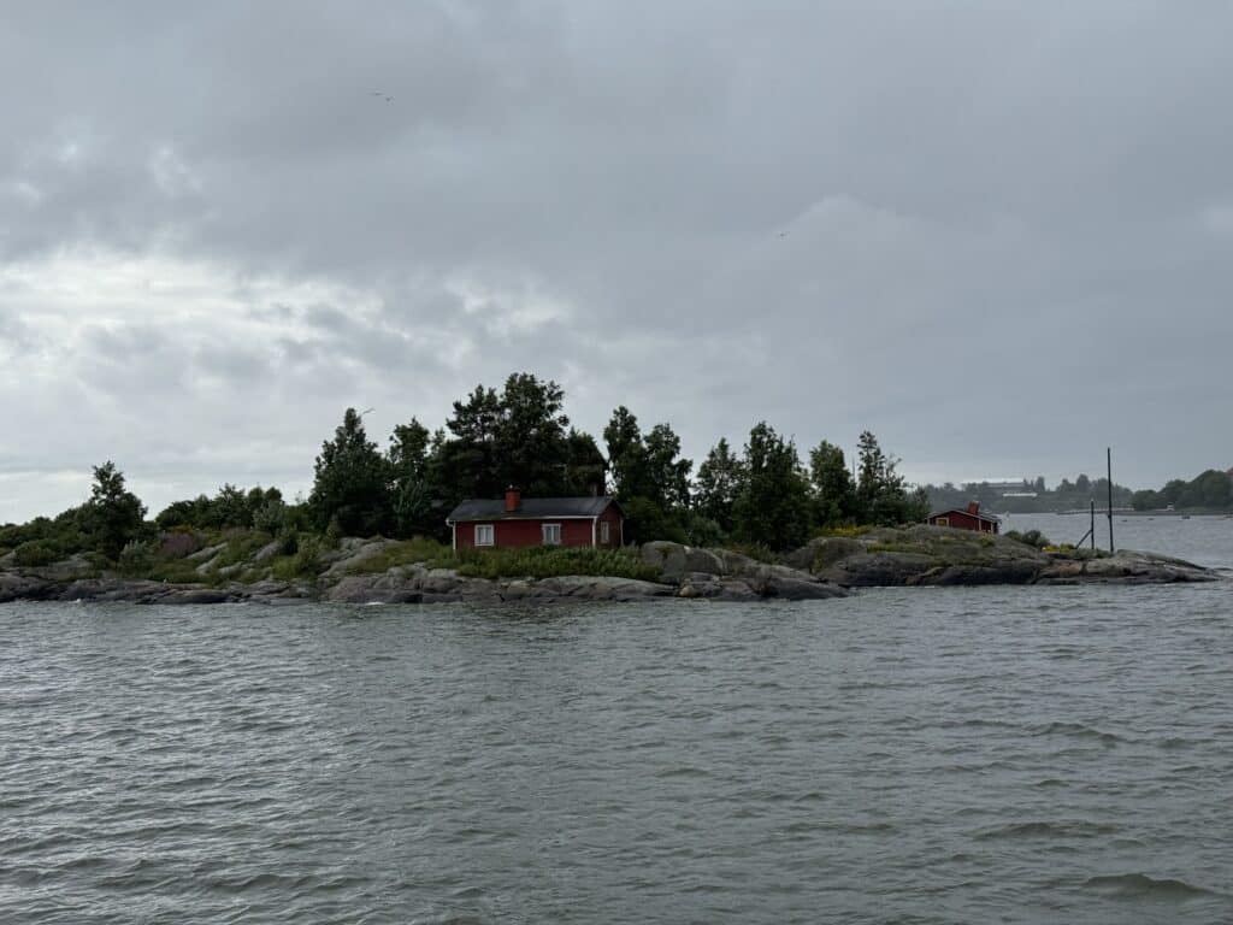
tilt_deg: +2.4
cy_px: 462
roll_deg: +0.2
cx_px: 616
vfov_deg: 30.3
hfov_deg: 39.7
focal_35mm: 48
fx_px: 1710
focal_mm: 6.76
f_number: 1.78
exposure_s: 1/4975
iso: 64
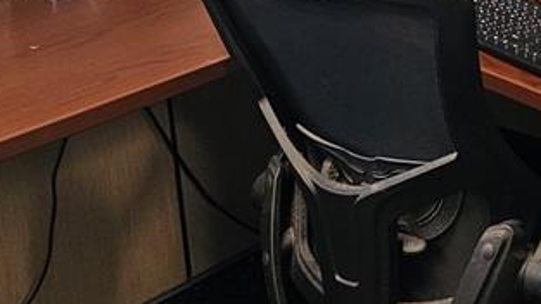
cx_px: 693
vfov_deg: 13.3
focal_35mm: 82
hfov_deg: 23.1
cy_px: -233
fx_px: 1176
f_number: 1.7
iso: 320
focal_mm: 6.3
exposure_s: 1/240
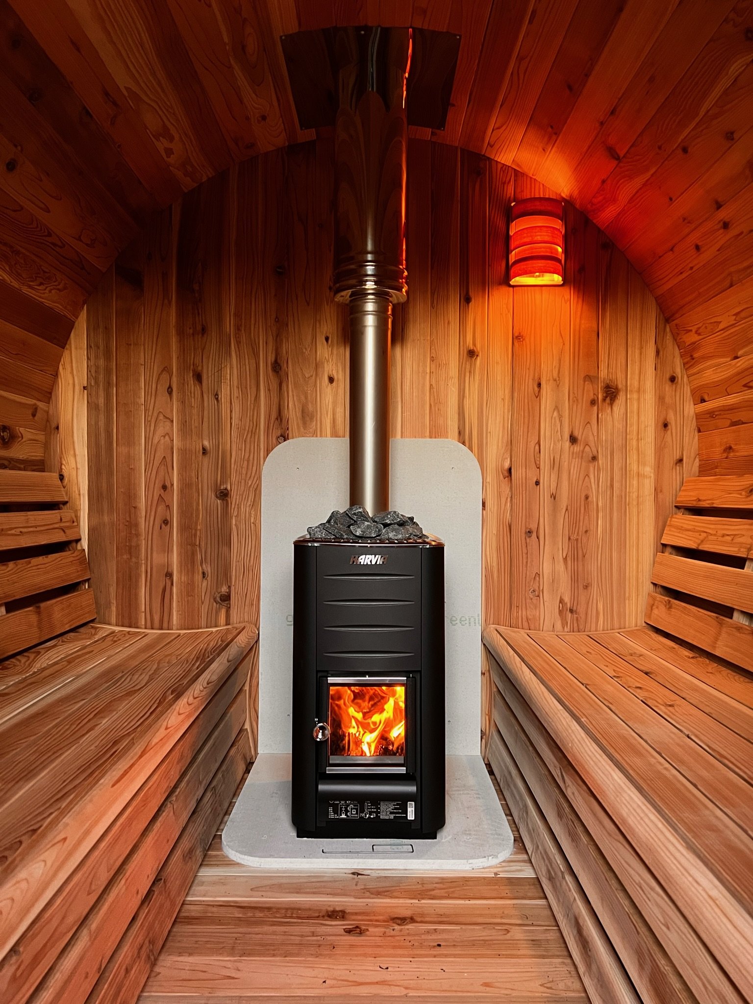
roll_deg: +0.4
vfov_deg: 67.3
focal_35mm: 26
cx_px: 376
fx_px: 754
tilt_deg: -1.6
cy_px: 502
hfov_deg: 53.0
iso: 500
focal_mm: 5.7
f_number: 1.5
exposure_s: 1/60
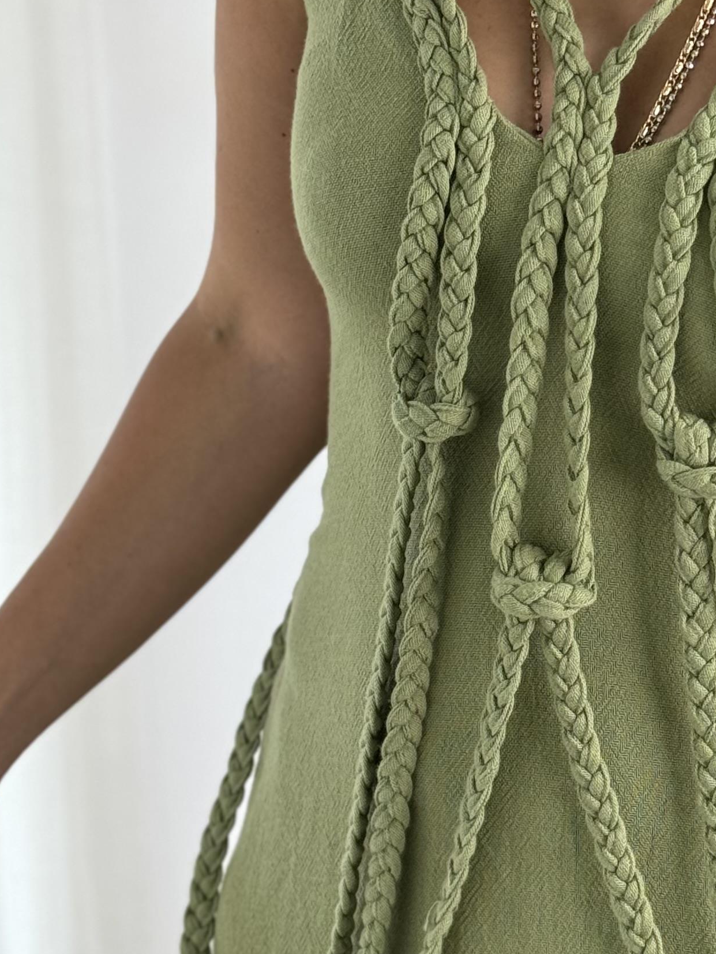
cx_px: 819
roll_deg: -1.2
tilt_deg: -14.1
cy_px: 538
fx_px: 3226
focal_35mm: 117
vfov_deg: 16.8
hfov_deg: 12.4
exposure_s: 1/99
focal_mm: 6.76
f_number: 1.78
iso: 100
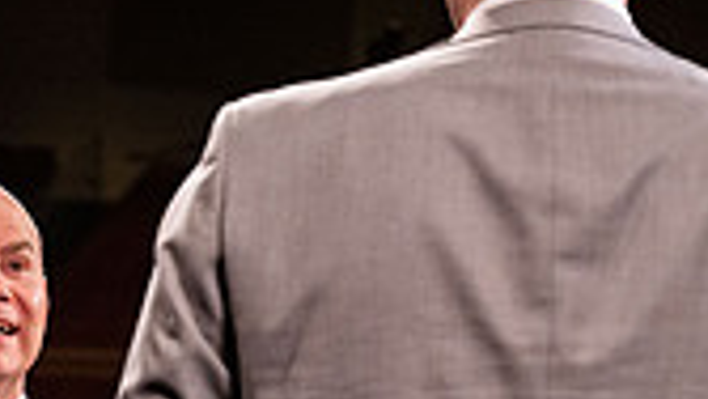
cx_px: 81
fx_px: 4788
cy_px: 456
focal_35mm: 255
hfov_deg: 8.4
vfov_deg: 4.8
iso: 1250
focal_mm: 70
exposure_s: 1/125
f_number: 4
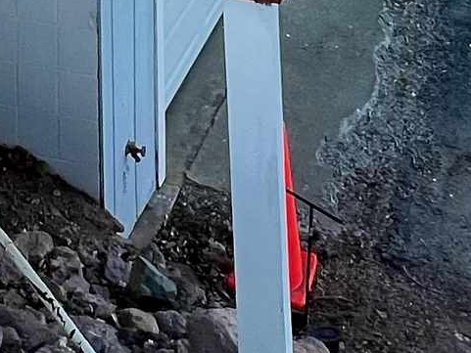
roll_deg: +0.5
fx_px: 1130
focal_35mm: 83
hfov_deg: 23.4
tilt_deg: +0.1
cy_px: -552
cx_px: 151
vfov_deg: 12.7
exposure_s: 1/203
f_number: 1.8
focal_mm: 1.57
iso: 32
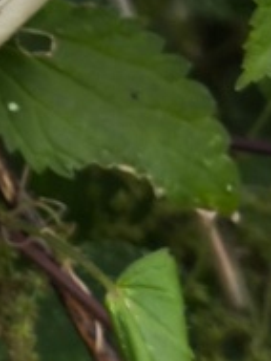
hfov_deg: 6.6
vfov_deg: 9.2
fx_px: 2200
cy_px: -120
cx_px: -436
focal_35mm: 211
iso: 64
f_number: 1.7
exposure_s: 1/60
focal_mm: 4.71
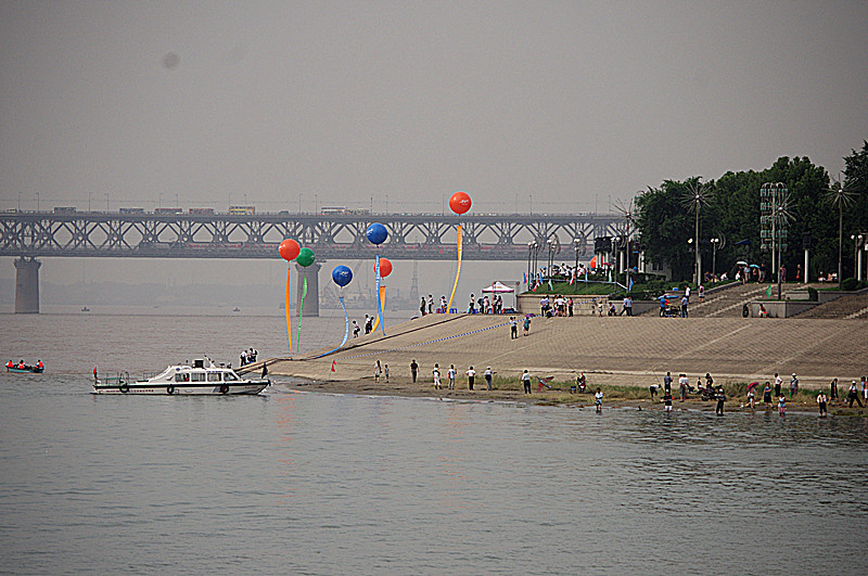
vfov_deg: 8.0
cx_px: 434
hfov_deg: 12.0
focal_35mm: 172
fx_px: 4141
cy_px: 288
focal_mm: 115
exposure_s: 1/1600
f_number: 4.5
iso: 200
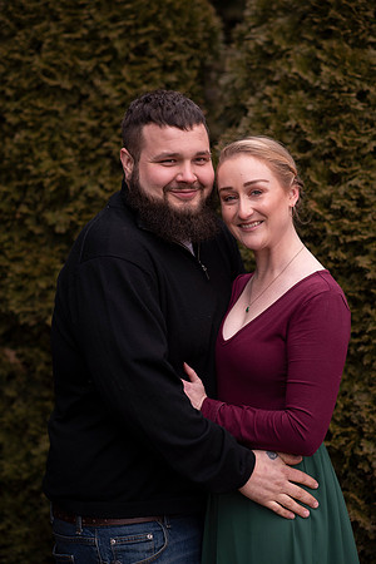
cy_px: 282
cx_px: 188
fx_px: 1332
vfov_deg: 23.9
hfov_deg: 16.1
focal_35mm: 85
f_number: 2.5
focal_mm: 85
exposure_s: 1/125
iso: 100
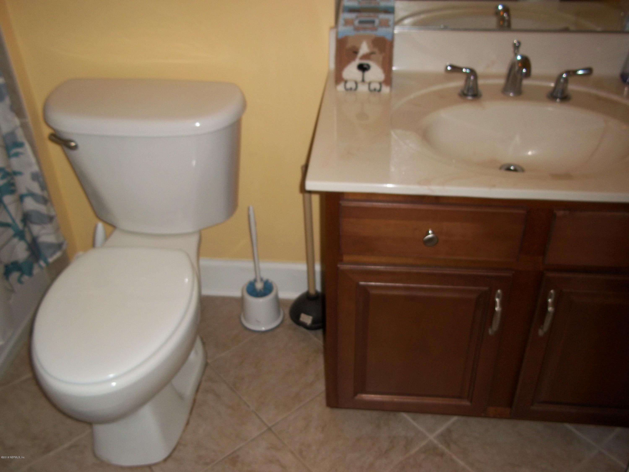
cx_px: 314
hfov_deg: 51.4
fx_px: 654
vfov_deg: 39.7
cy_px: 236
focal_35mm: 36
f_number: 3.1
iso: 80
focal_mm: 6.5
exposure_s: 1/30
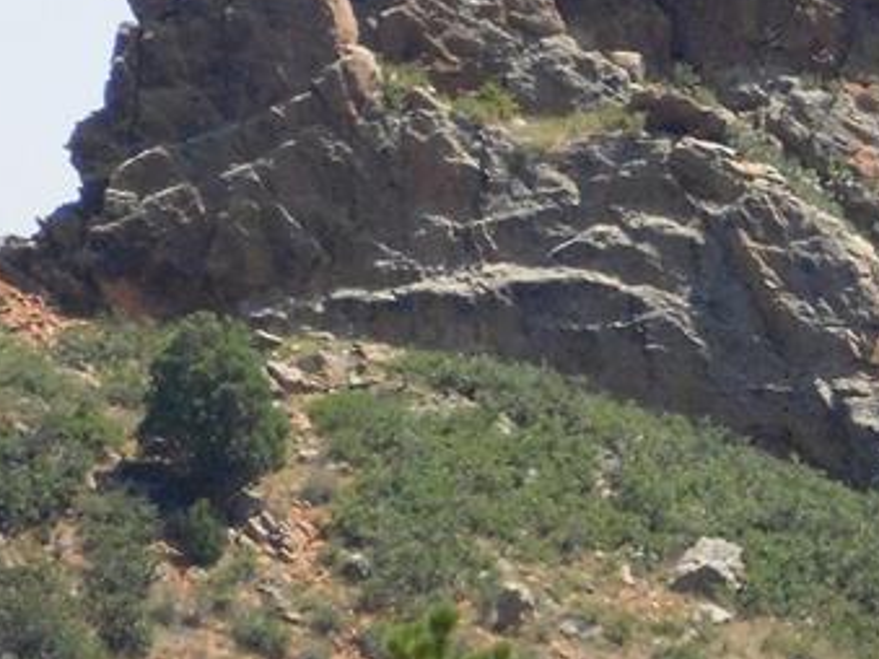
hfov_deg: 1.8
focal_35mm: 1114
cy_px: 165
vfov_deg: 1.3
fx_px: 28278
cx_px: 954
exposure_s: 1/640
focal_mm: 65.4
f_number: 11.6
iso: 800
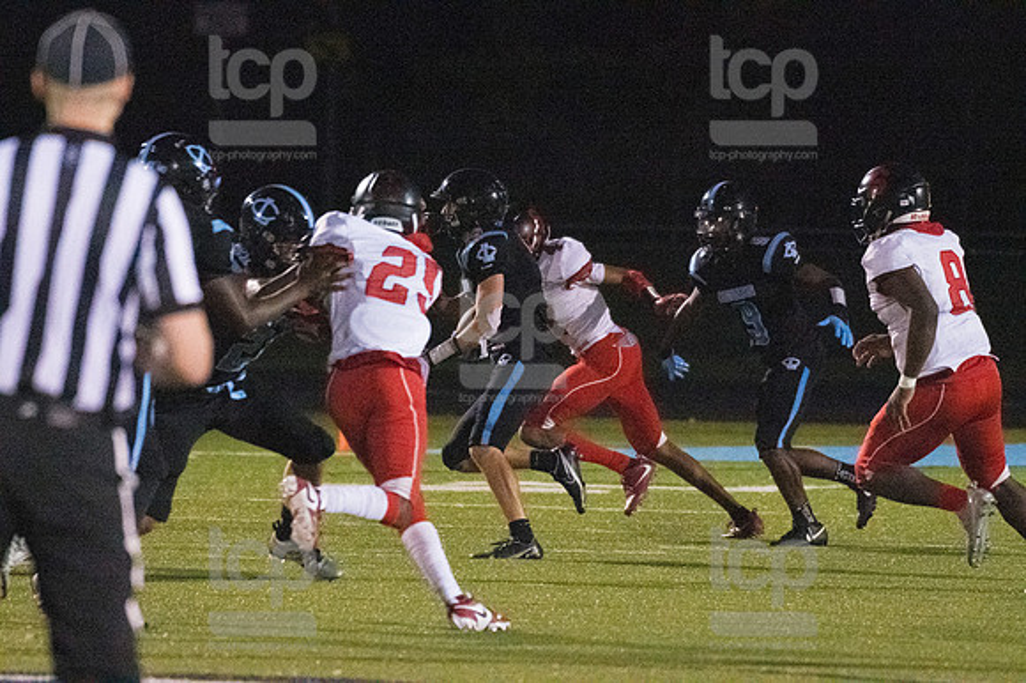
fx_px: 15808
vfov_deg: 2.5
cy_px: 342
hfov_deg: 3.7
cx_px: 513
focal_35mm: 555
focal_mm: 370
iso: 10000
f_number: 5.6
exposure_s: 1/1600
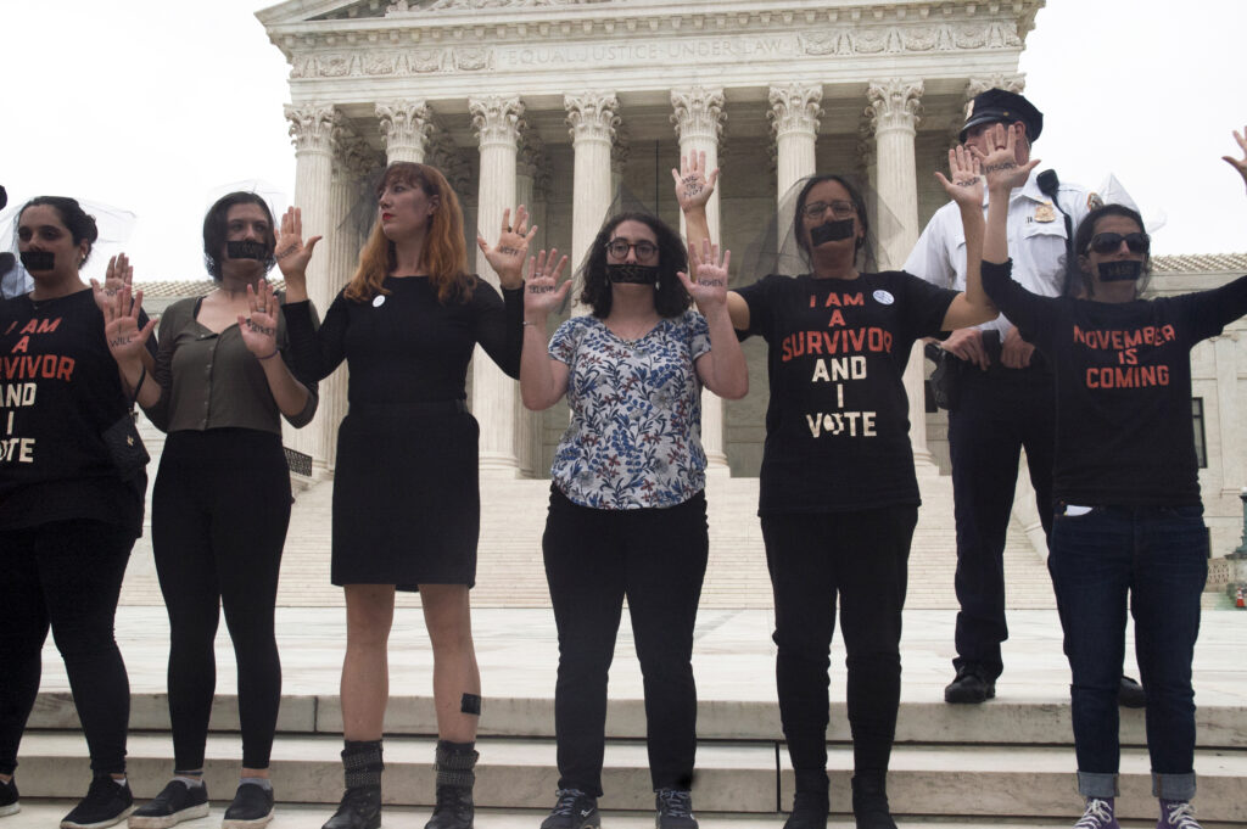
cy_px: 414
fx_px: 1298
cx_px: 624
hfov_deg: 51.3
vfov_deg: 35.4
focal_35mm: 38
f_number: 10
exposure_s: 1/400
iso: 800
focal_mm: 25
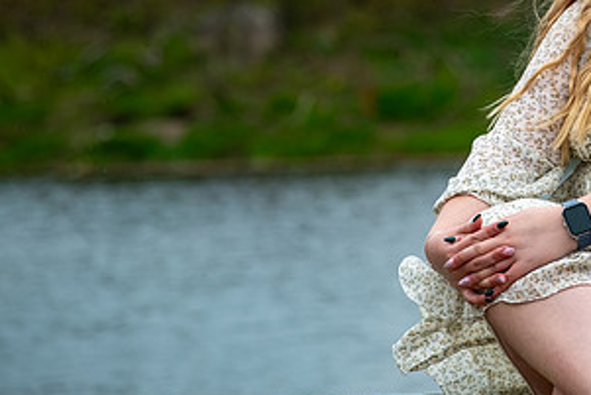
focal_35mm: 404
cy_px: 28
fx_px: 6635
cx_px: 518
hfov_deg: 5.1
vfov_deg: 3.4
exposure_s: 1/400
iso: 250
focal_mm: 140
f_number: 5
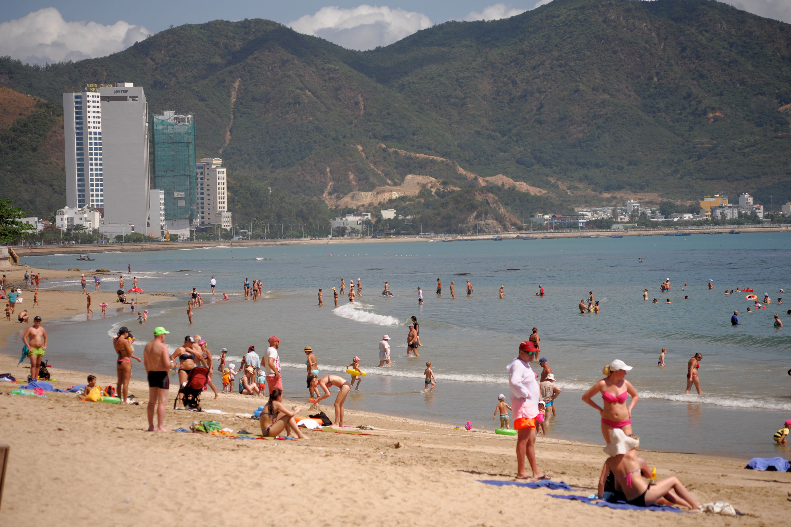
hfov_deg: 17.7
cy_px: 264
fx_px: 2547
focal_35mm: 116
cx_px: 396
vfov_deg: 11.8
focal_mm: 116
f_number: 4.2
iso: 200
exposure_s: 1/1600
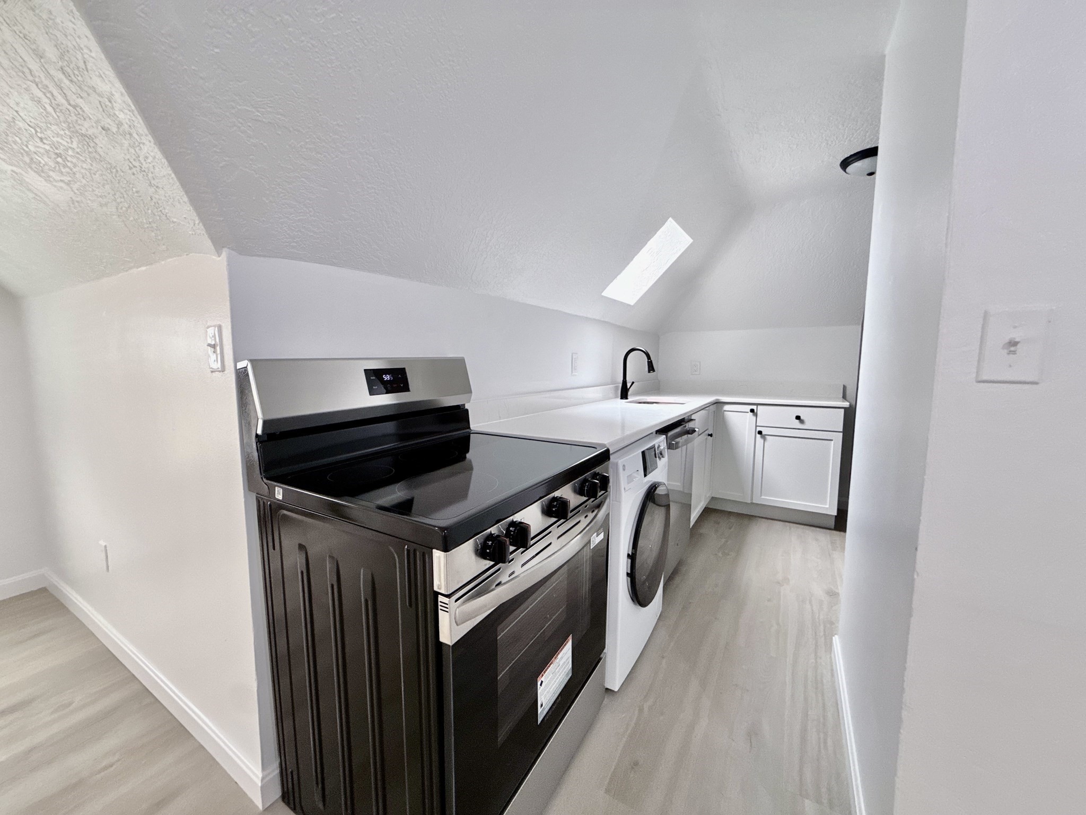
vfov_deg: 85.7
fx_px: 439
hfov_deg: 102.1
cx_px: 543
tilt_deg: -4.9
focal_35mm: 14
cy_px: 408
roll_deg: -0.3
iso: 200
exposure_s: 1/120
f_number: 2.2
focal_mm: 2.22
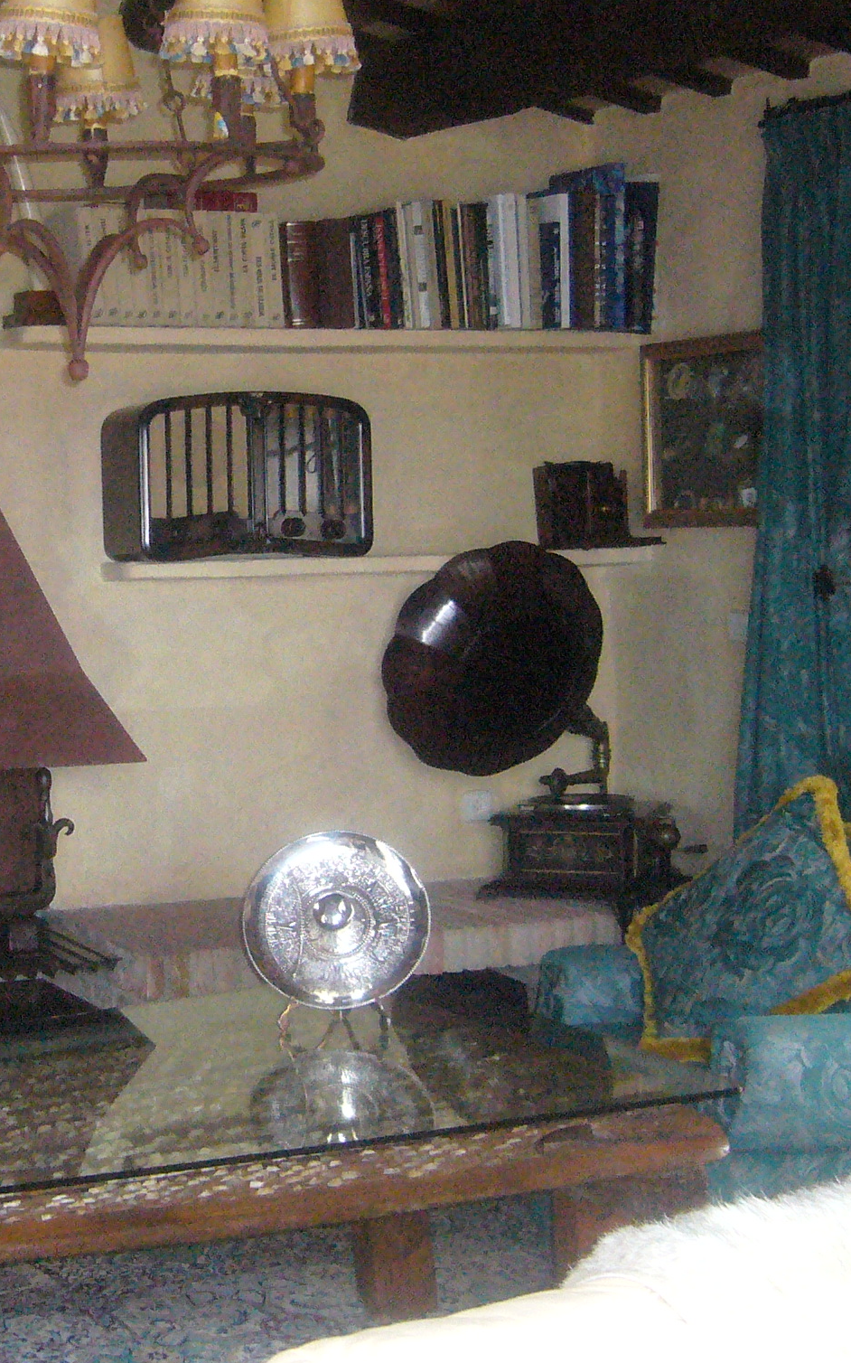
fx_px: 2339
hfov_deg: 20.2
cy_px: 573
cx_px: 89
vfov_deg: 32.4
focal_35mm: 63
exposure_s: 1/60
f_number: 2.8
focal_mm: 5.8
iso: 400
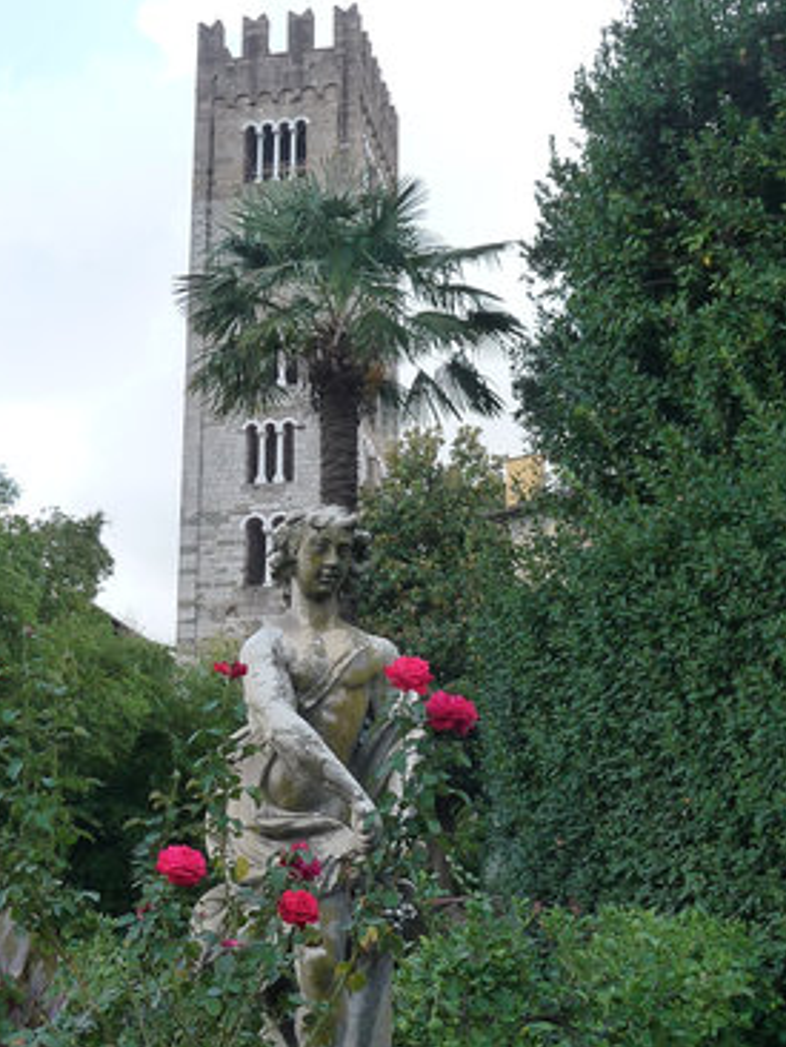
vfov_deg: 34.3
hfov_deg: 26.0
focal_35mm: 56
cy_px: 552
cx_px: 293
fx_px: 1693
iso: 160
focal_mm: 5
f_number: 3.4
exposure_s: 1/250
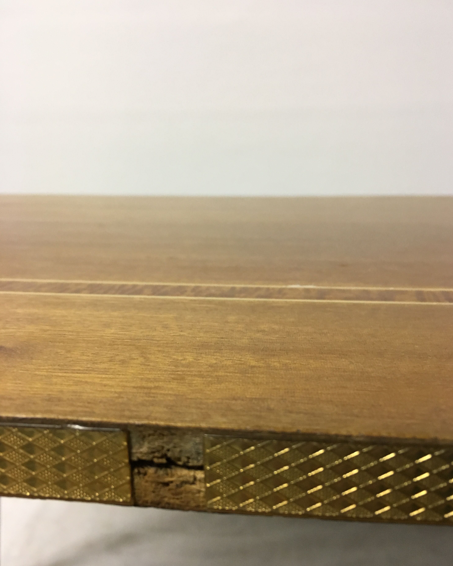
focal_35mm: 31
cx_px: 231
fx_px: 520
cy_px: 307
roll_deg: +0.3
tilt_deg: -16.5
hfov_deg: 47.1
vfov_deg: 57.1
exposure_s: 1/33
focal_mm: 4.15
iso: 160
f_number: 2.2
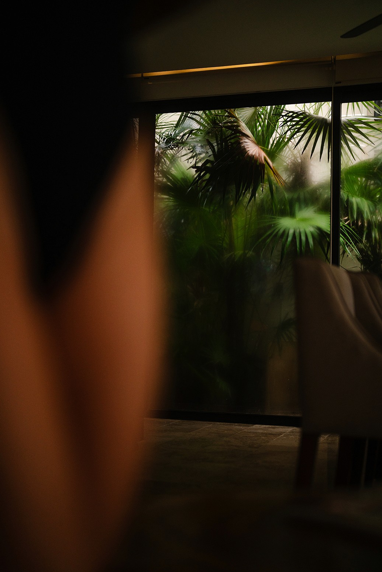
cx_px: 189
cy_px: 284
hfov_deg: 26.5
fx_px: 812
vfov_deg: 38.9
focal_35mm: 51
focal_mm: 50
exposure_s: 1/60
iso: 1000
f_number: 1.2
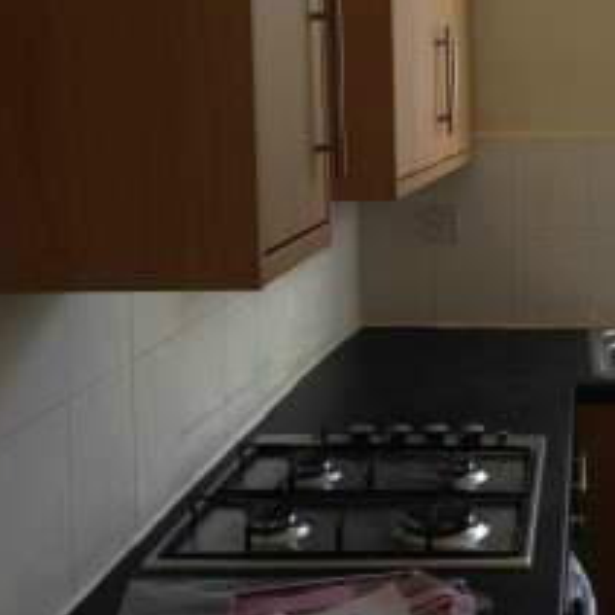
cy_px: 178
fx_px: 1246
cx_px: 530
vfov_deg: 27.5
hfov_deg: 26.9
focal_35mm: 62
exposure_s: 1/120
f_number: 2.4
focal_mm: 4.12
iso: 64
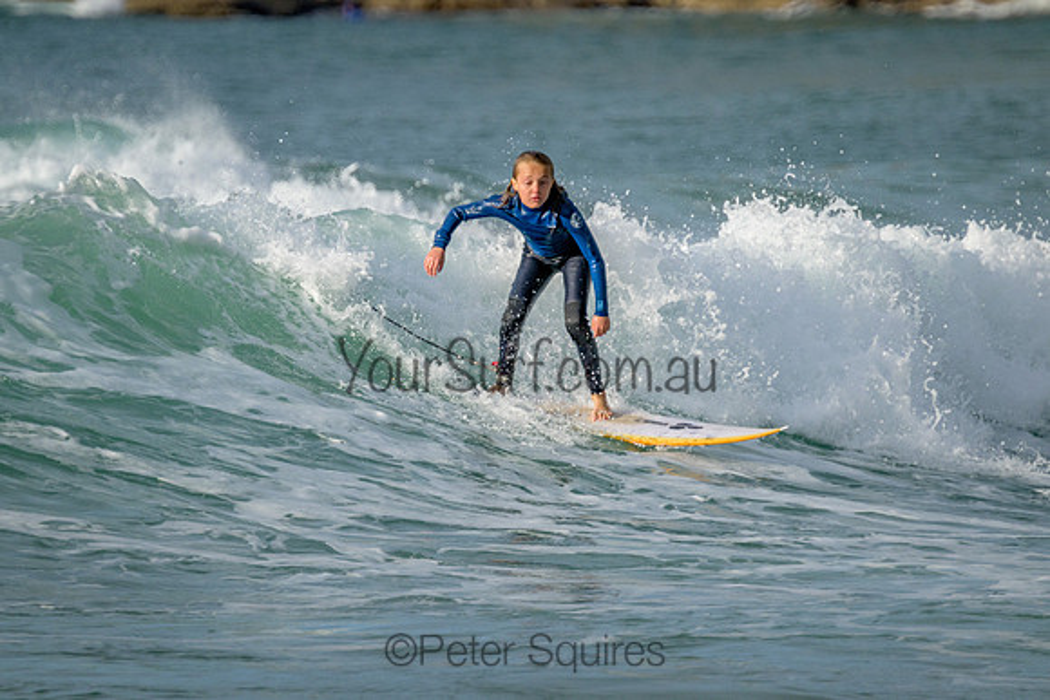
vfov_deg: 1.7
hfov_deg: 2.6
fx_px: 23338
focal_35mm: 800
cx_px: 525
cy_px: 350
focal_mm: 800
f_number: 11
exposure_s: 1/1250
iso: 1400
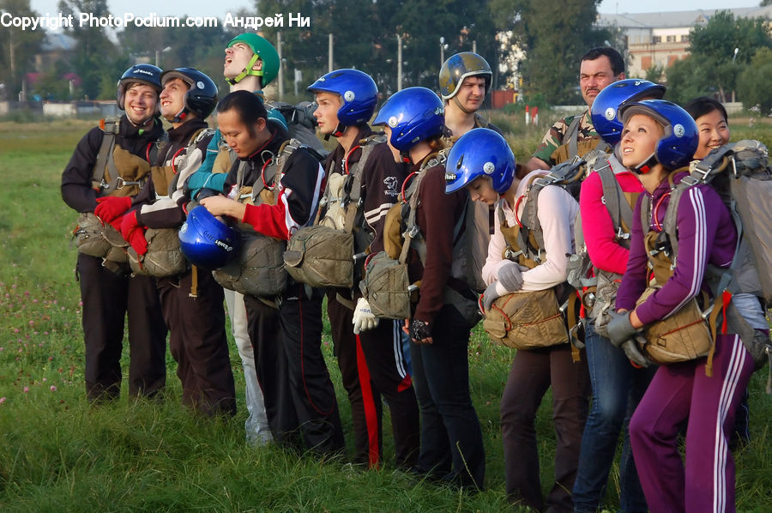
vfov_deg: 9.1
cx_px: 386
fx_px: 3213
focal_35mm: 150
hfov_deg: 13.7
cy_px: 256
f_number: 10
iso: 800
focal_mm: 100
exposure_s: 1/320
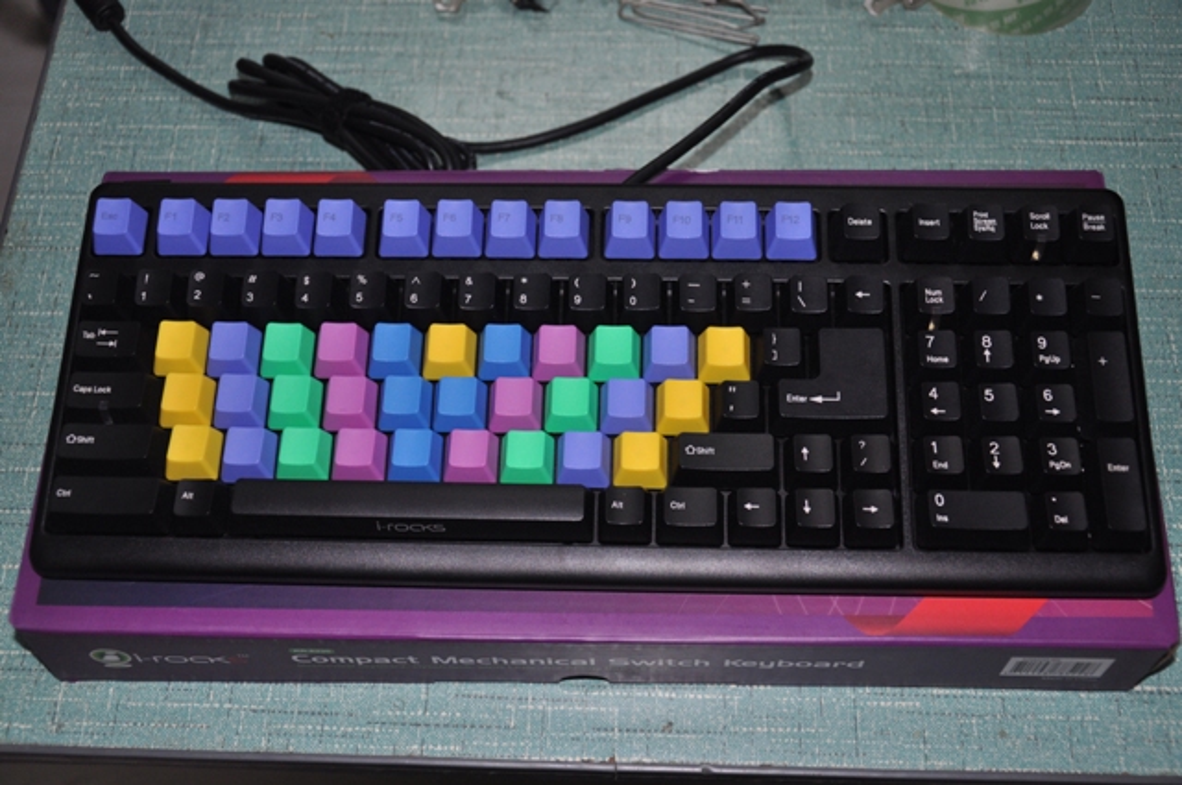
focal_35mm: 45
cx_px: 591
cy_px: 392
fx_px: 1476
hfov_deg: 43.7
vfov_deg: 29.8
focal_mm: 30
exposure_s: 1/60
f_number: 4.2
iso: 640
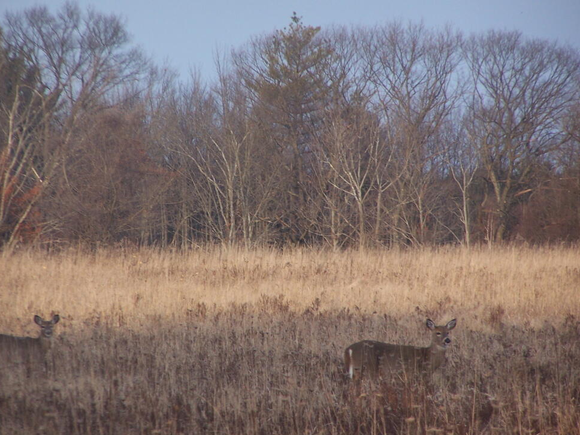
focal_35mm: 402
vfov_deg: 3.7
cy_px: 216
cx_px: 283
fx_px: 6736
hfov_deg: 4.9
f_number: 3.7
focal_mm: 63
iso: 100
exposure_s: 1/250
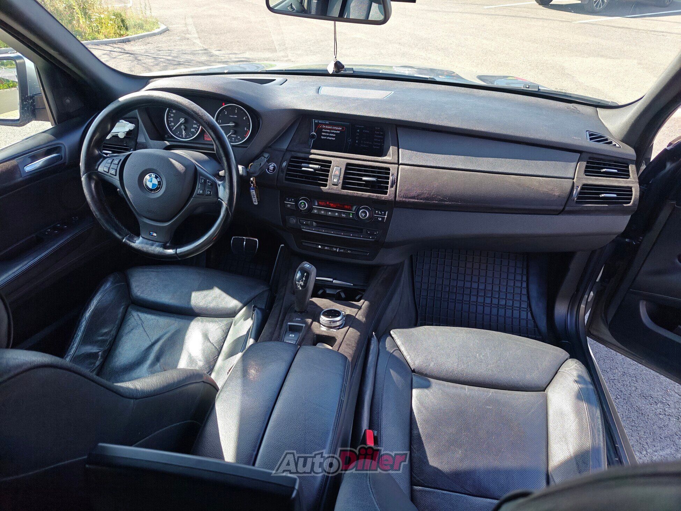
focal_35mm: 23
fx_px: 453
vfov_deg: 58.9
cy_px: 256
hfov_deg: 73.9
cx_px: 340
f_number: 4.5
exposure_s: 1/453
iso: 50
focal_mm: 6.06
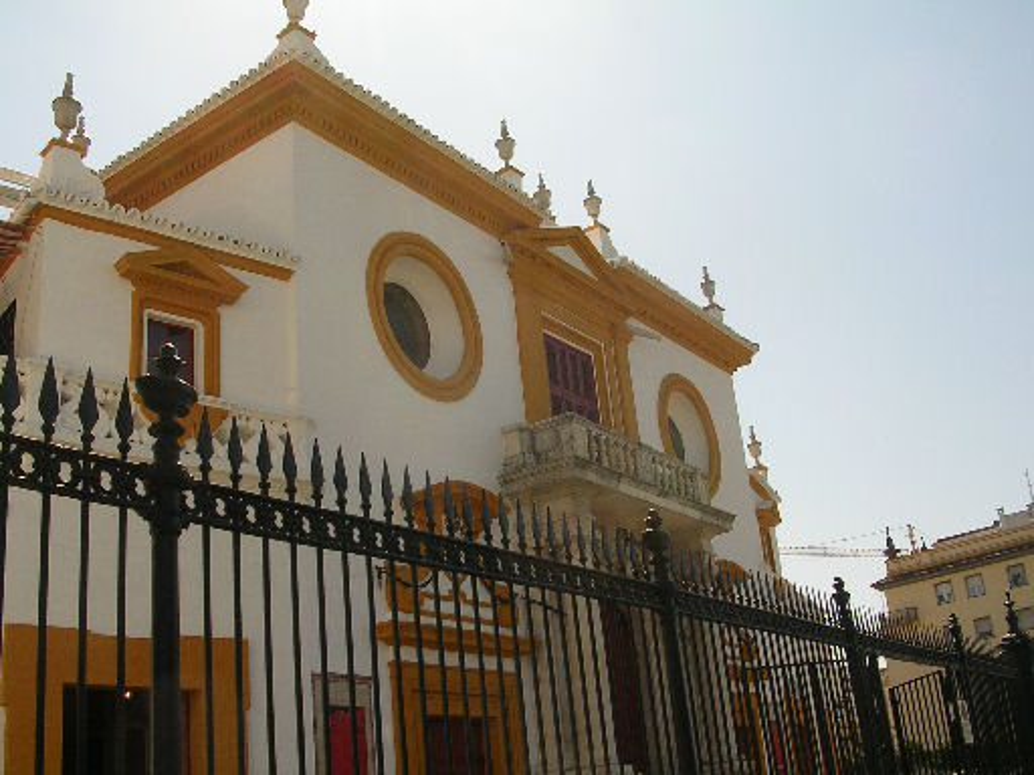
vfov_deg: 37.7
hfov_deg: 49.0
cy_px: 388
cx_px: 517
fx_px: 1135
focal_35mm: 38
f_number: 5.6
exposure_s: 1/322
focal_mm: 5.8
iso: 50
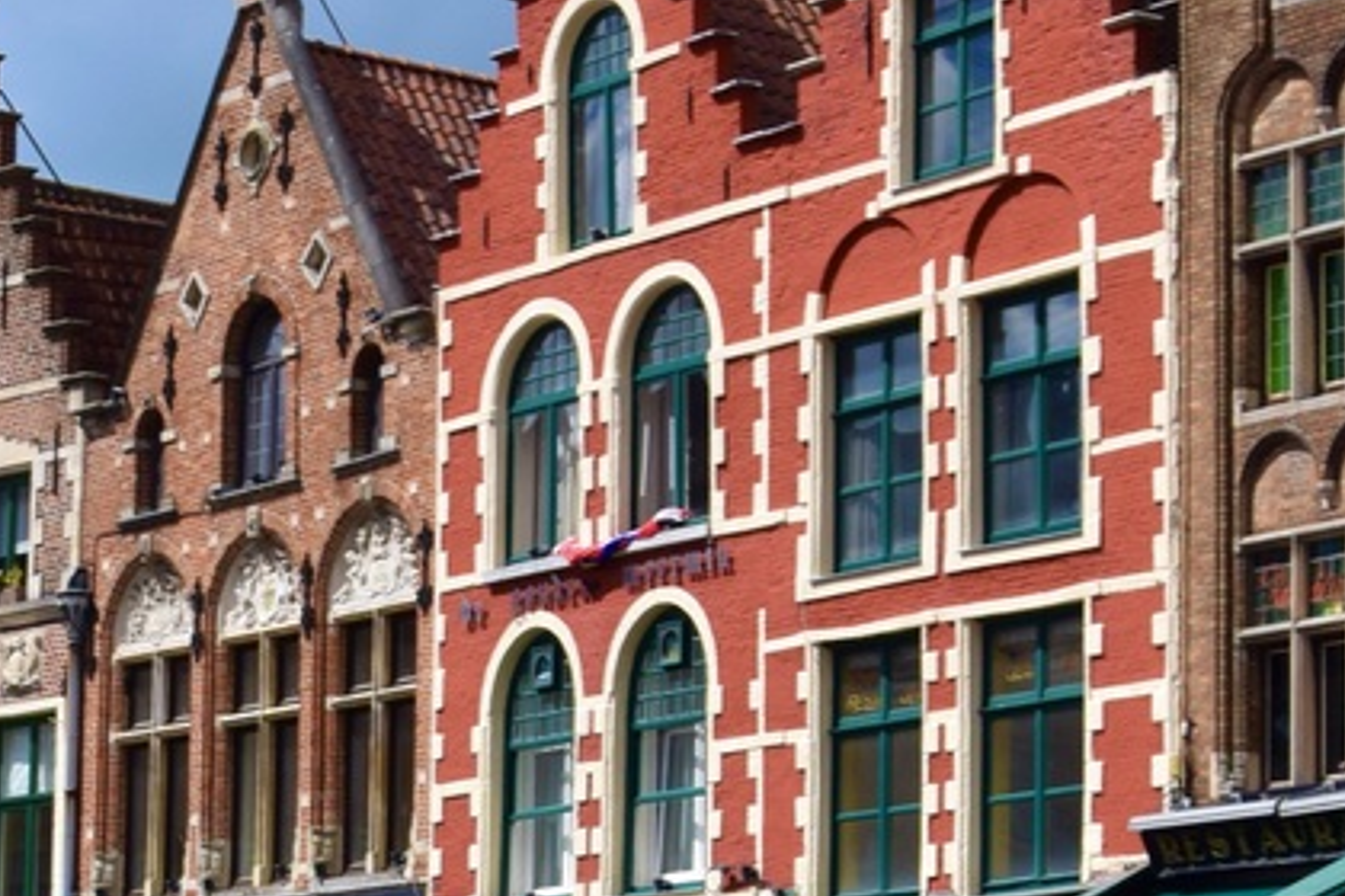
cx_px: 384
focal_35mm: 137
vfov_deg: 10.0
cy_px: 600
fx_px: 5118
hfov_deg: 14.9
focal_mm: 24
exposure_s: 1/200
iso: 100
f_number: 11
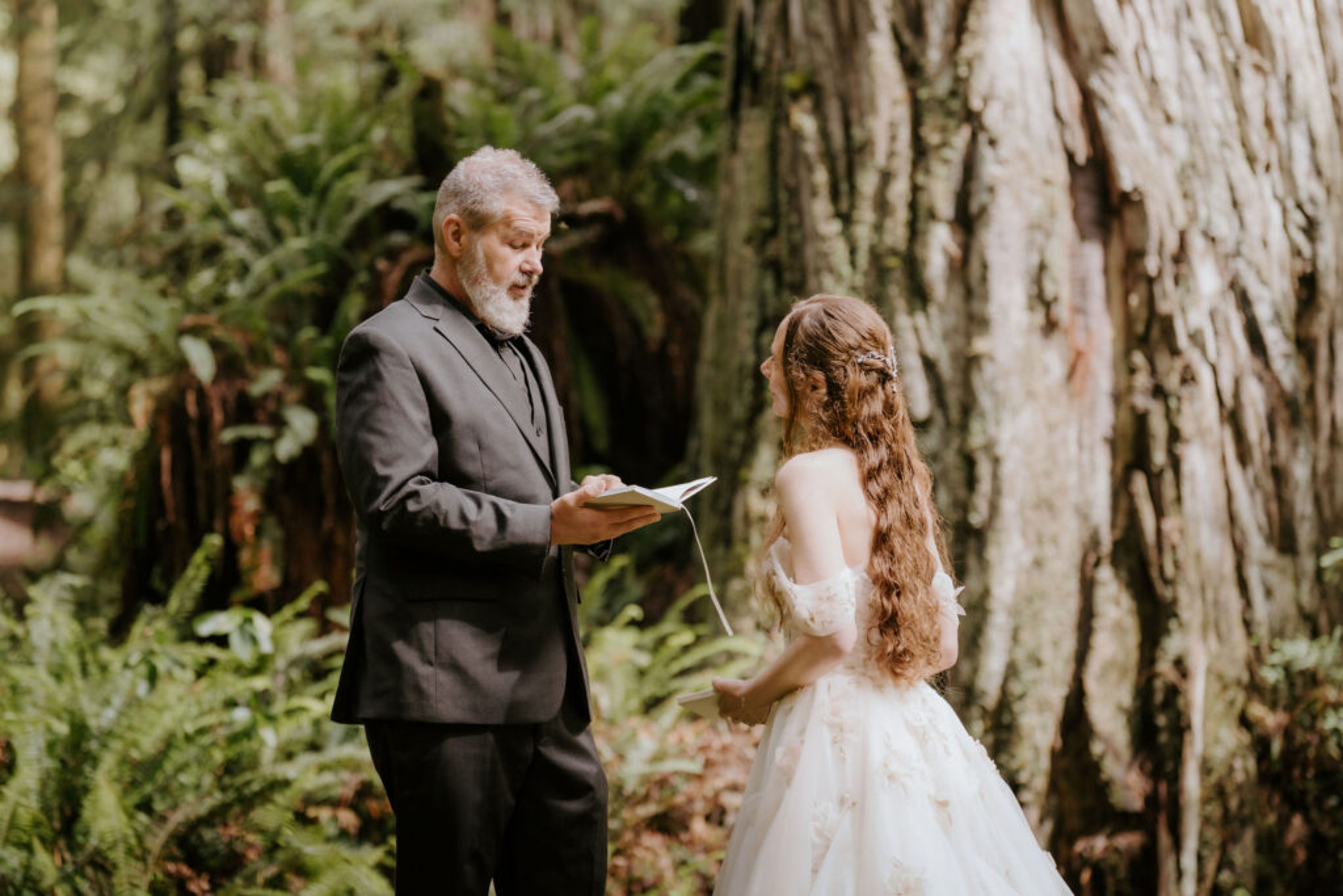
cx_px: 633
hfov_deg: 19.1
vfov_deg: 12.8
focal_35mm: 107
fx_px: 3984
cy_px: 422
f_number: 2.8
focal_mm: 101
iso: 400
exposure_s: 1/250
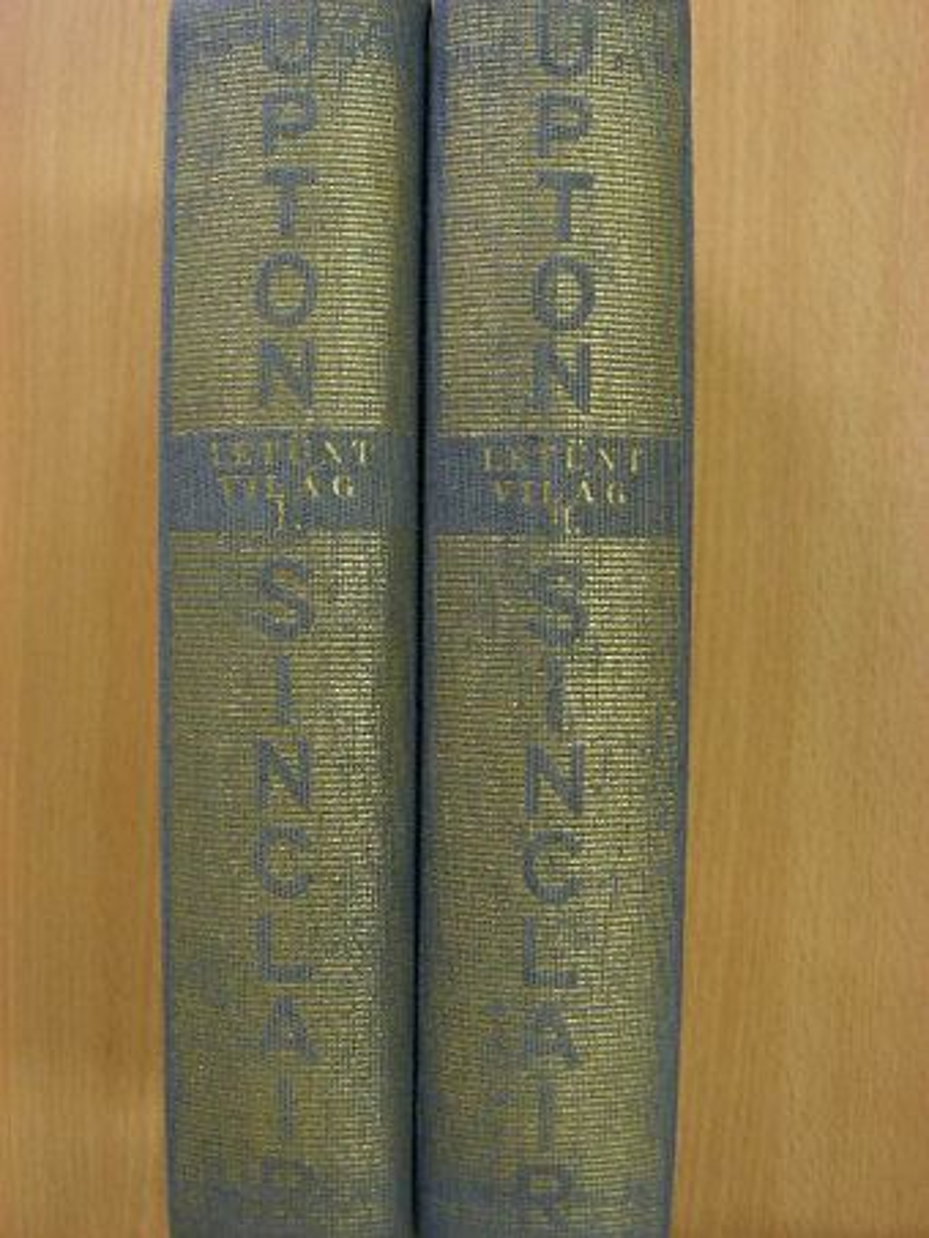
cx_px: 464
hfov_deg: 32.9
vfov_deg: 42.9
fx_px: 1574
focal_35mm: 44
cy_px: 619
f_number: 3.5
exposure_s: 1/19.7
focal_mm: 7.4
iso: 200
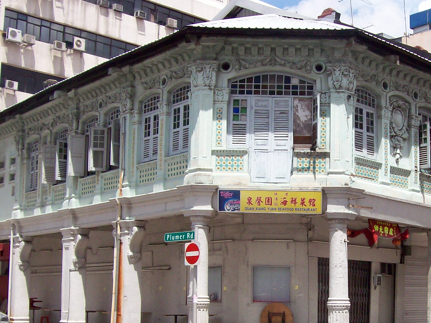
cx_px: 318
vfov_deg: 23.2
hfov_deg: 30.3
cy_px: 214
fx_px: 784
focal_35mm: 63
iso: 80
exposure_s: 1/672
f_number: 4.8
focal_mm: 6
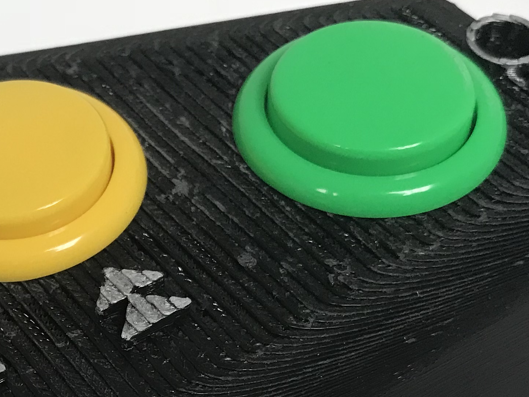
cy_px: 355
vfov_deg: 18.6
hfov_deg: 24.1
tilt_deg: -48.0
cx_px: 18
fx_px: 1192
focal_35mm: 78
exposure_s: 1/32
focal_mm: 3.99
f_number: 1.8
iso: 25
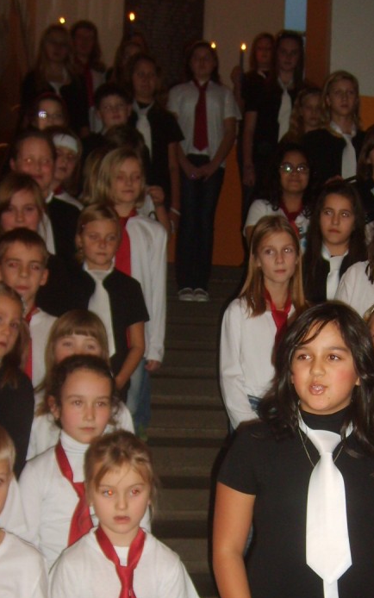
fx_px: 929
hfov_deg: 22.6
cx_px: 254
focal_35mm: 57
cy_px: 422
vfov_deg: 35.2
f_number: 2.8
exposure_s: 1/45
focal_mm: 5.8
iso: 100
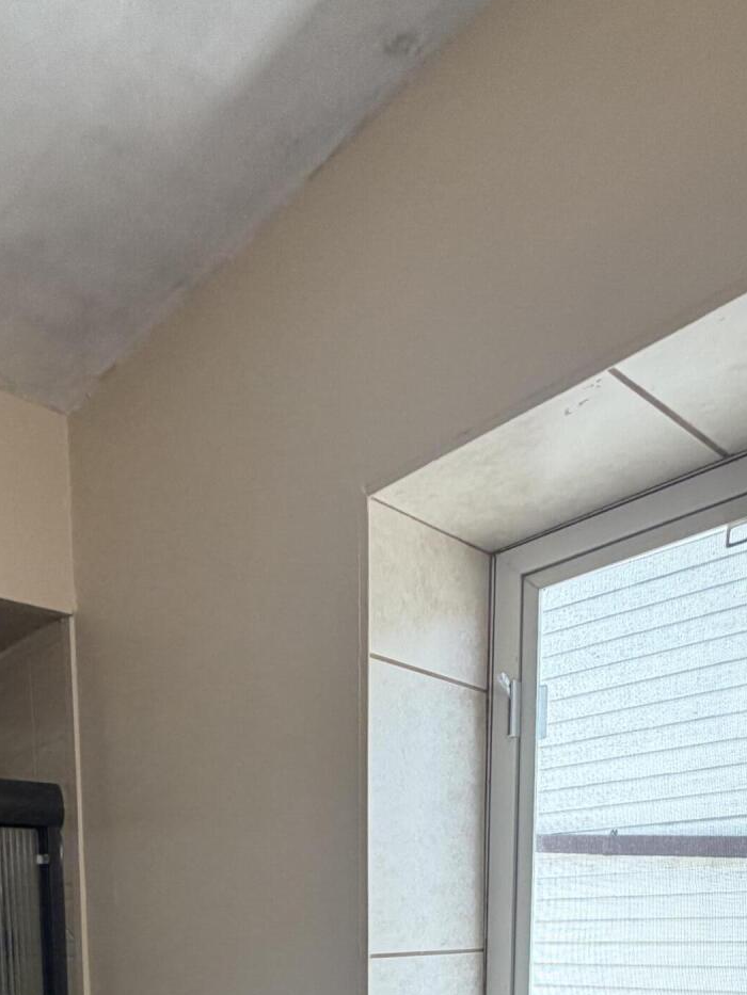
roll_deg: +1.8
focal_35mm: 30
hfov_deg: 45.4
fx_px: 863
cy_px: 1032
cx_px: 200
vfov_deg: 47.6
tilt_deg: -5.6
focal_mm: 2.22
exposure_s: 1/120
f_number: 2.2
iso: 200
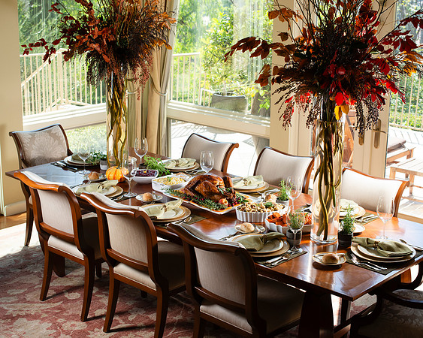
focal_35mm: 56
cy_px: 169
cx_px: 214
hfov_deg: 33.4
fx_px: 704
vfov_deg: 27.0
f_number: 7.1
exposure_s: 1/125
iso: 250
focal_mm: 50
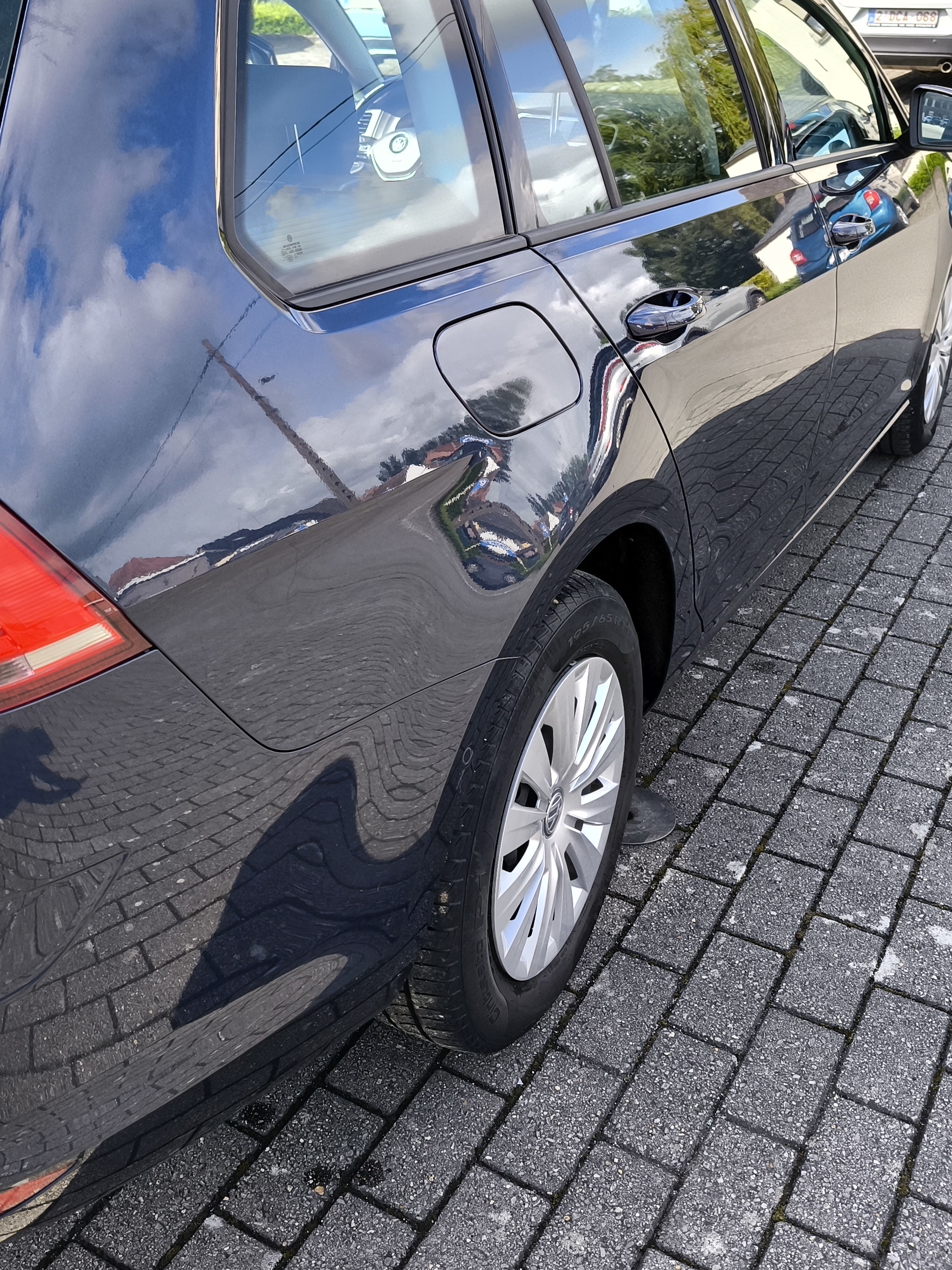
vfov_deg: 51.0
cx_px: 332
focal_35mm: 36
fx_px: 1320
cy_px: 504
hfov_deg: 39.3
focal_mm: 6.92
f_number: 1.9
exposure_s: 1/1010
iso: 50
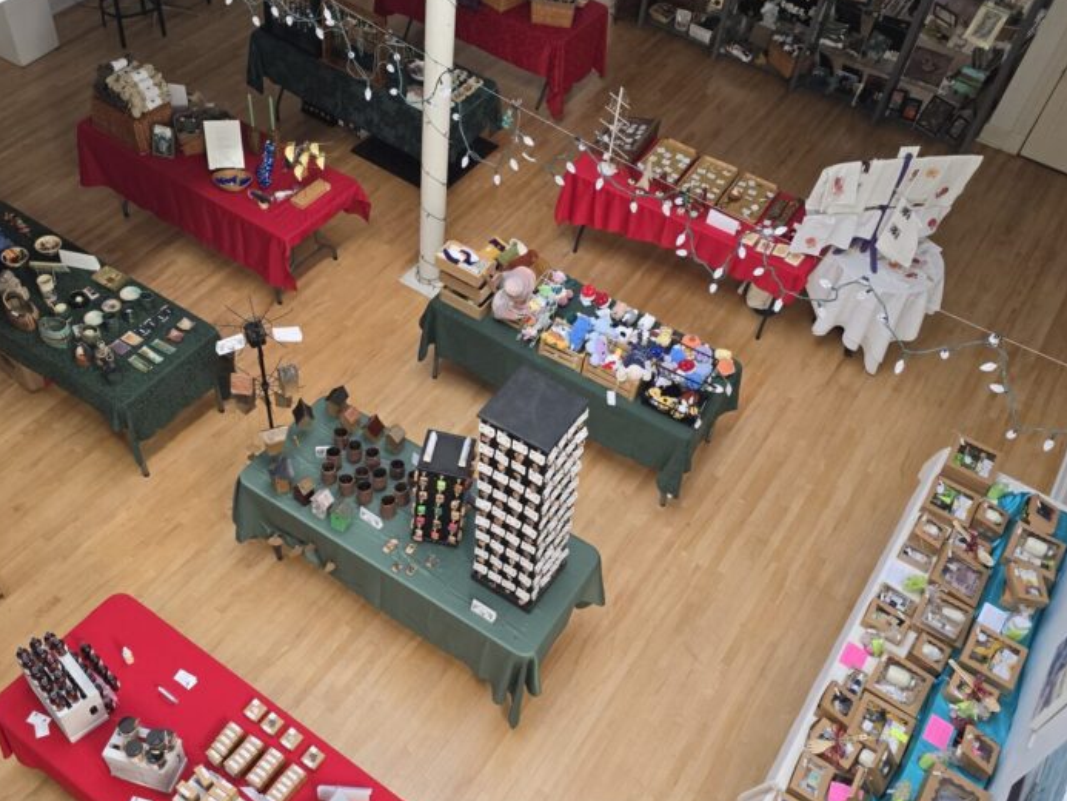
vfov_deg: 41.8
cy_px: 422
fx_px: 1048
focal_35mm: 34
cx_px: 528
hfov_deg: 53.9
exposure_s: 1/180
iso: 125
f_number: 1.7
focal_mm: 6.3
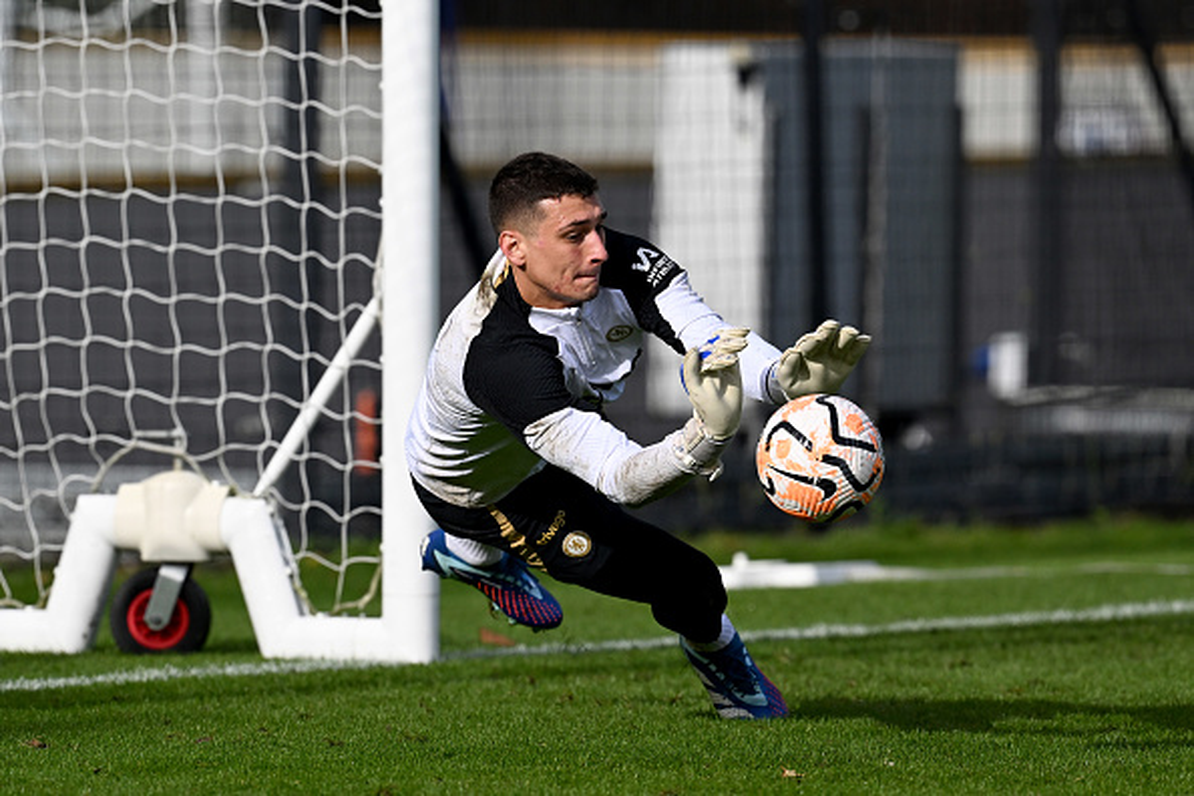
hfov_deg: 5.2
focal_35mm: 400
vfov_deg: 3.4
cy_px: 398
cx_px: 597
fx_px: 13266
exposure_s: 1/10000
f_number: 4
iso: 640
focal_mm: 400
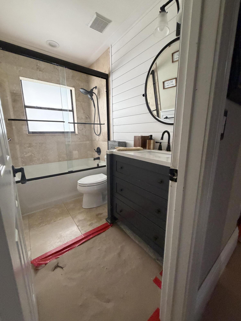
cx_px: 120
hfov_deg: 85.7
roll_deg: -0.9
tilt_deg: -8.7
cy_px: 160
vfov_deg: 102.1
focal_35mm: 14
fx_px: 130
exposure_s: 1/75
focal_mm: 2.22
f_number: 2.2
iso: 320
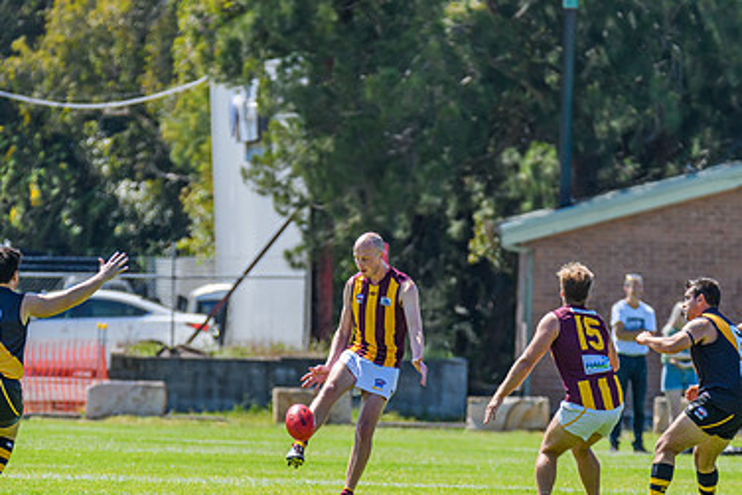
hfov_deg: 3.3
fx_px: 13010
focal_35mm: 631
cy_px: 384
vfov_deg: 2.2
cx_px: 362
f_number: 6
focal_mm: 350
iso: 800
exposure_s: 1/2000
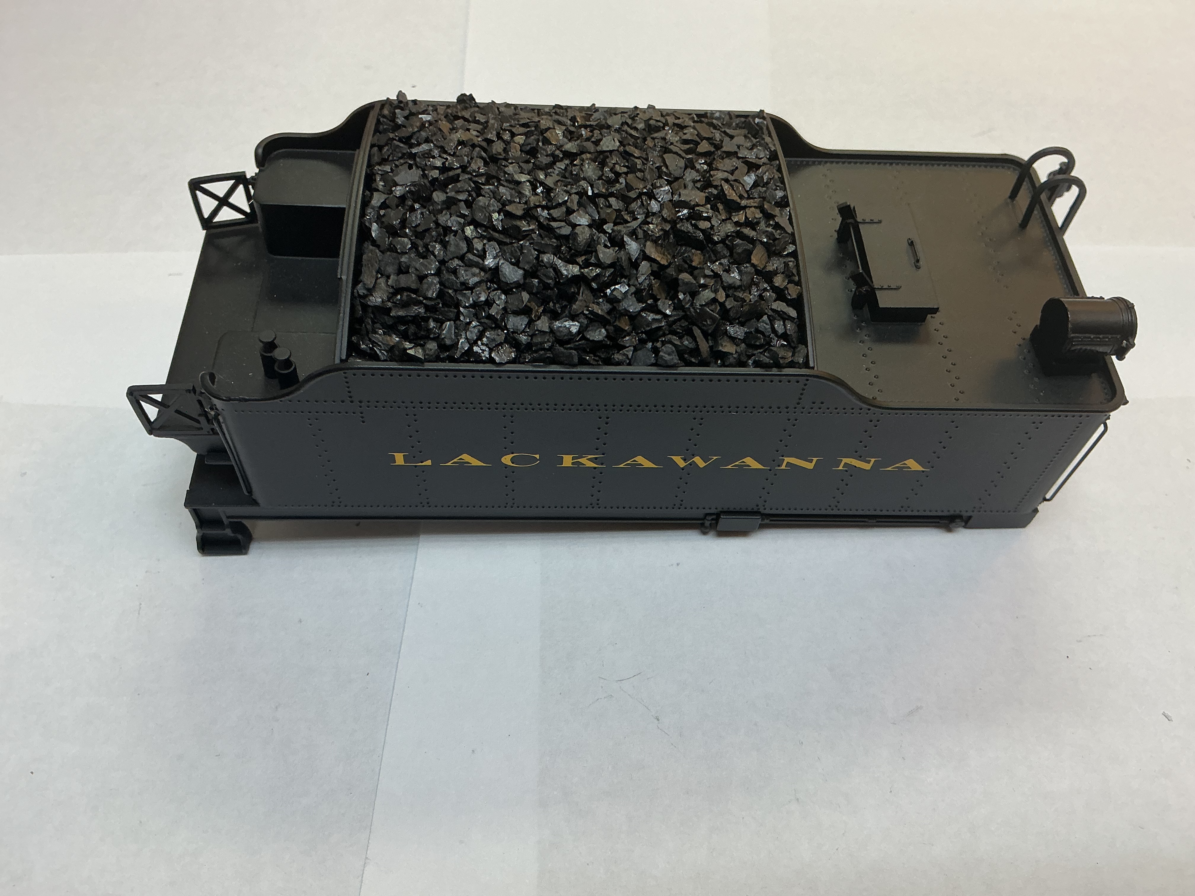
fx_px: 1001
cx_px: 598
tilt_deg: -56.3
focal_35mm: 29
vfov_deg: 48.2
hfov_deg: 61.7
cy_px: 448
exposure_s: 1/120
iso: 50
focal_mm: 3
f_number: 1.8
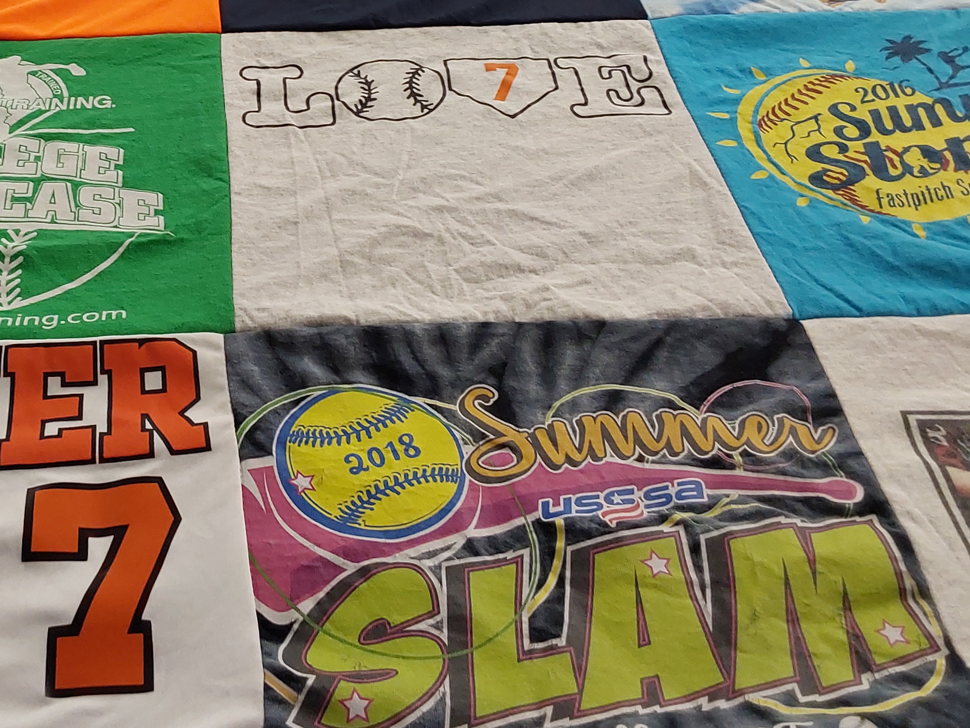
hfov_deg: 37.6
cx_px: 206
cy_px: 138
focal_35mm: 49
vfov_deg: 29.0
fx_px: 1373
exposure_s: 1/50
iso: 80
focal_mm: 2.91
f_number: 1.9
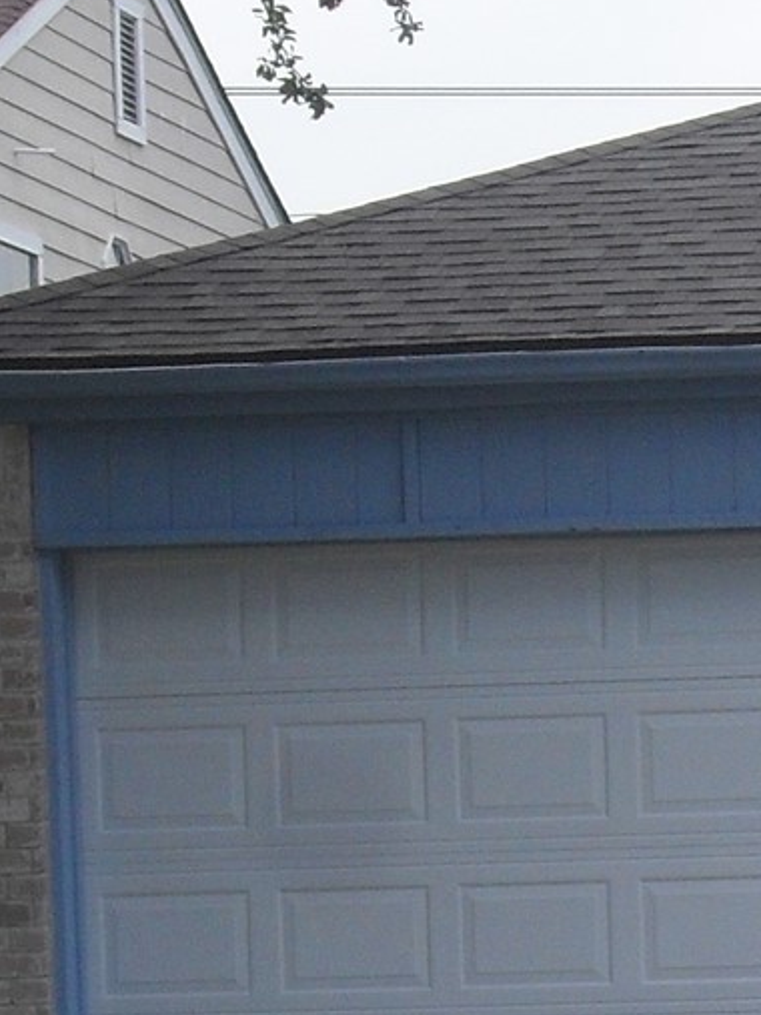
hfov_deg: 7.2
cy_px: 1249
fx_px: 5806
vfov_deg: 9.8
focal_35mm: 198
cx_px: 1598
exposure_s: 1/125
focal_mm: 8.7
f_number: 10
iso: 100
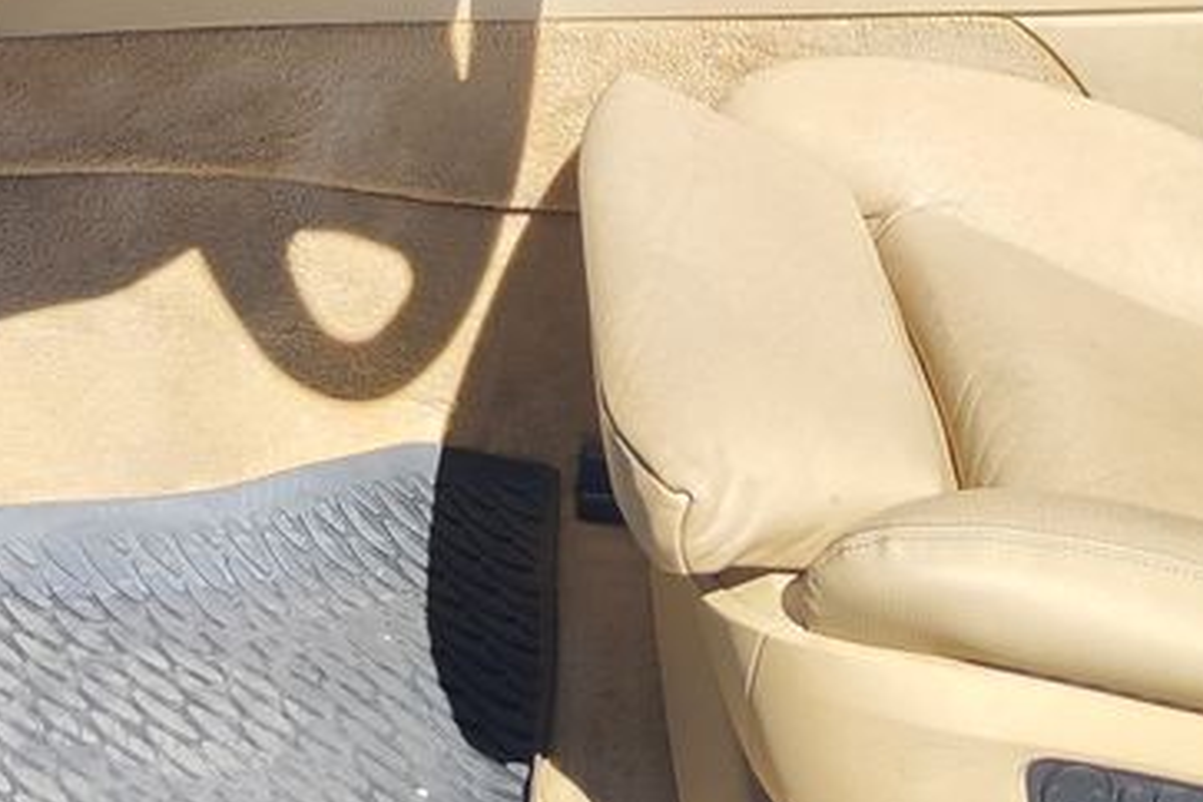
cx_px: 693
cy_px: 89
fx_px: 2640
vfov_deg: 17.0
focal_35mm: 79
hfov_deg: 25.6
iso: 50
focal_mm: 7.01
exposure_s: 1/513
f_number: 1.69
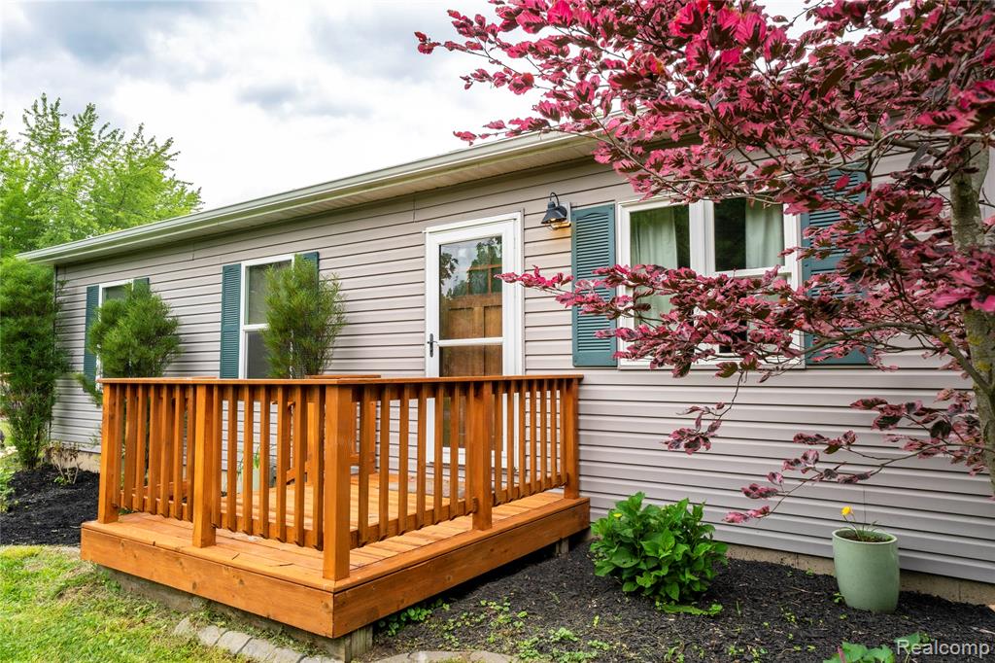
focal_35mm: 24
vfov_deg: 53.1
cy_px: 332
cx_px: 498
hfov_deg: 73.8
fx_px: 663
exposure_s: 1/40
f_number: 11
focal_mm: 24
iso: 100
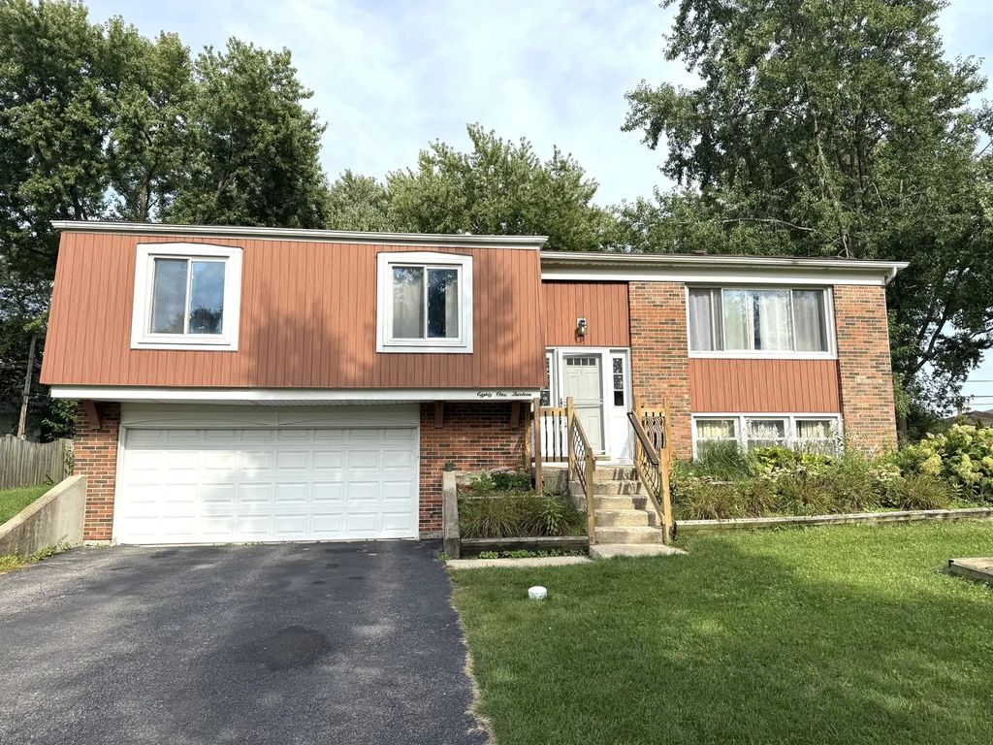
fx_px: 688
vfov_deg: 56.8
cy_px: 372
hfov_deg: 71.6
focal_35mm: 24
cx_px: 496
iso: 80
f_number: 1.78
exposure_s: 1/3413
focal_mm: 6.76
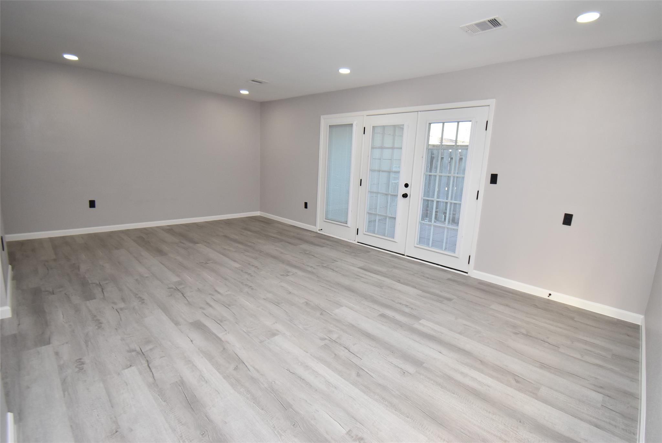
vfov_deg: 72.1
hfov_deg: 94.9
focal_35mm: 16
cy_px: 222
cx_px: 331
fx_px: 304
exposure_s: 1/200
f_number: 5
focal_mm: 11
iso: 800
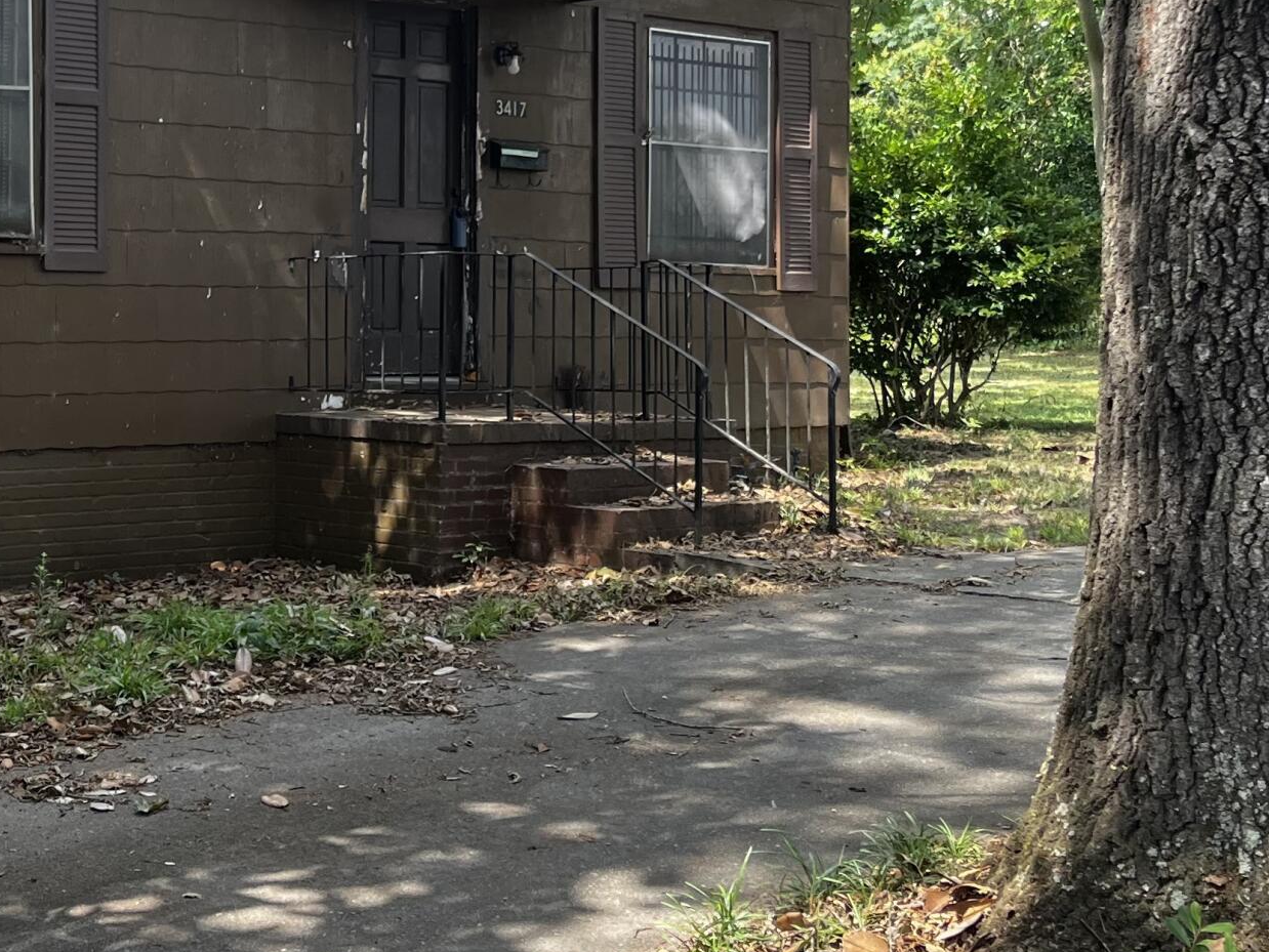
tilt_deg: +0.2
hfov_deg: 29.3
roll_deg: -0.9
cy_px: 263
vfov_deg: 23.1
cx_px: 100
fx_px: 2310
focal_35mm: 63
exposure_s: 1/346
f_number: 1.6
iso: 50
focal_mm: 5.1
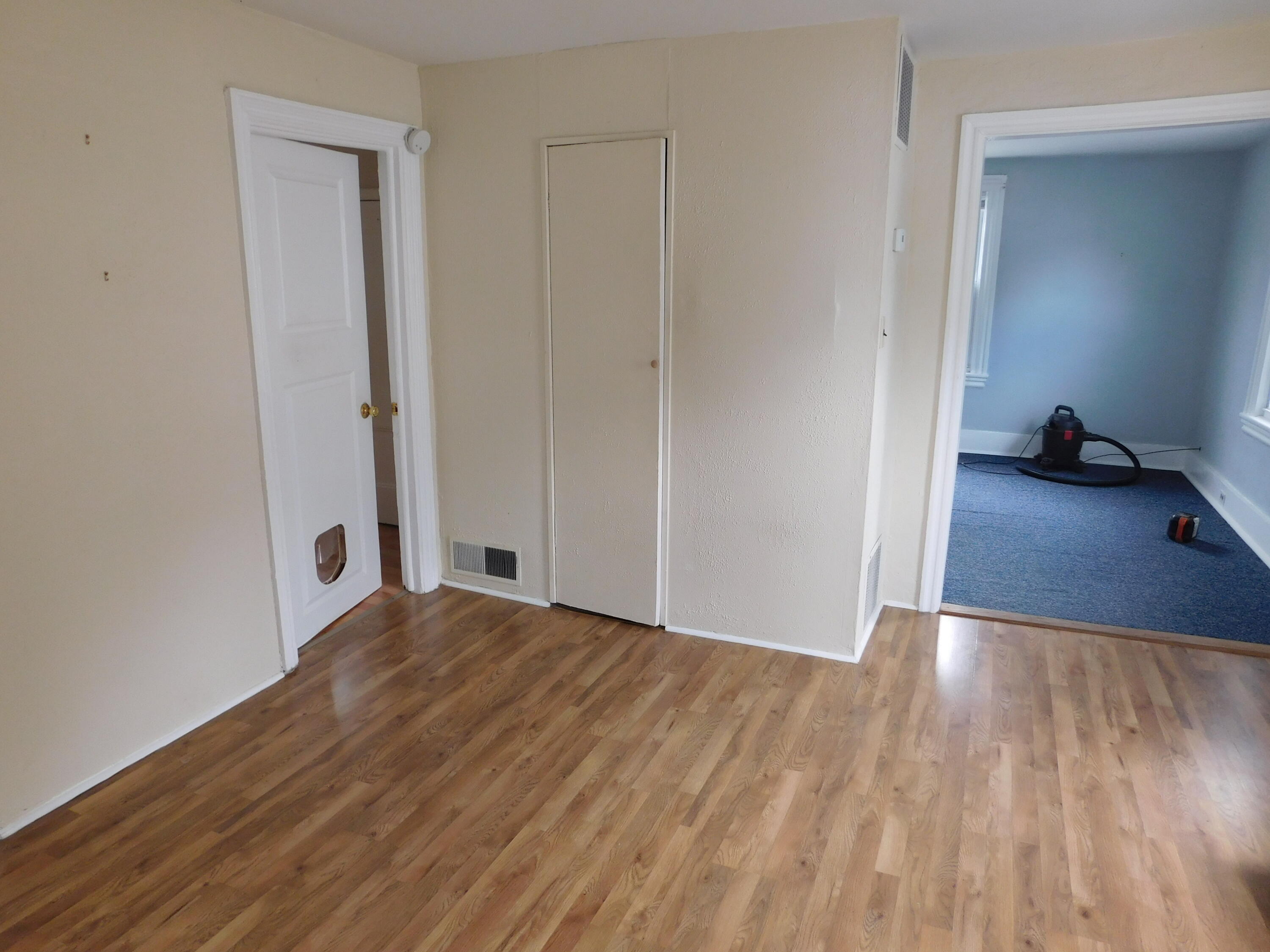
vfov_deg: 58.9
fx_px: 844
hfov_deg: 73.9
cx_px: 635
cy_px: 476
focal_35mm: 23
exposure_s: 1/30
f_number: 3
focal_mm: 4
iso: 125
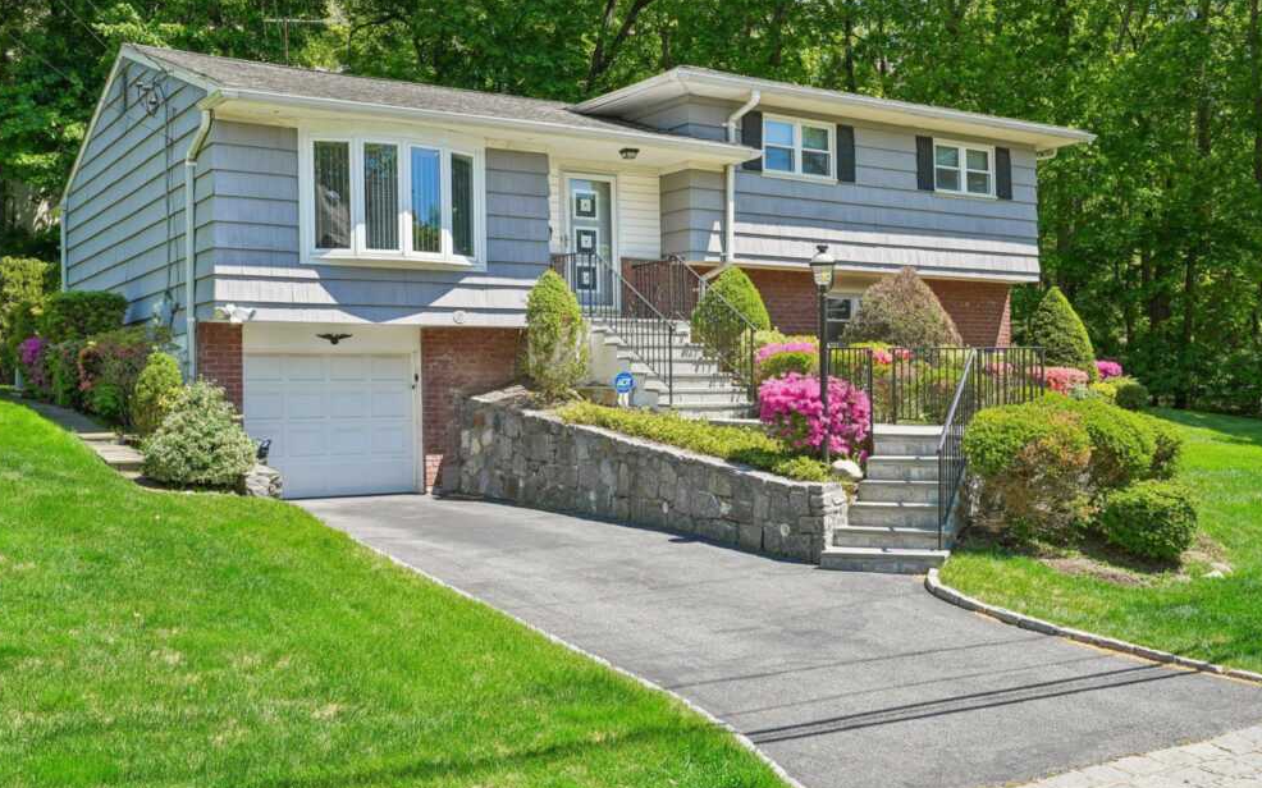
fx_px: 1238
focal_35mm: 36
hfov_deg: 54.0
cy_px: 391
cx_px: 617
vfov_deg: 35.3
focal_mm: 34
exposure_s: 1/125
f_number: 8
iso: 100
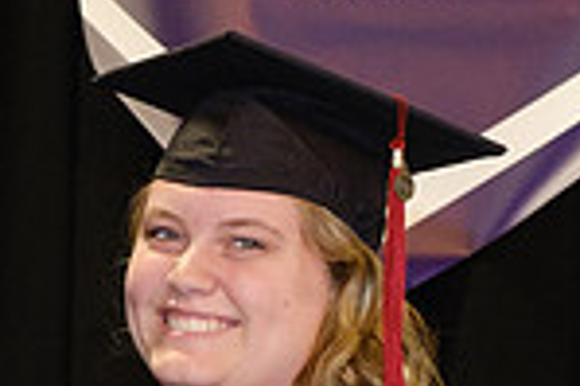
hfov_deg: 9.1
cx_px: -13
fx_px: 3605
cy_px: 638
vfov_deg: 6.0
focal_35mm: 224
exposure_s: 1/125
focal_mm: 26.6
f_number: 4
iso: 1250
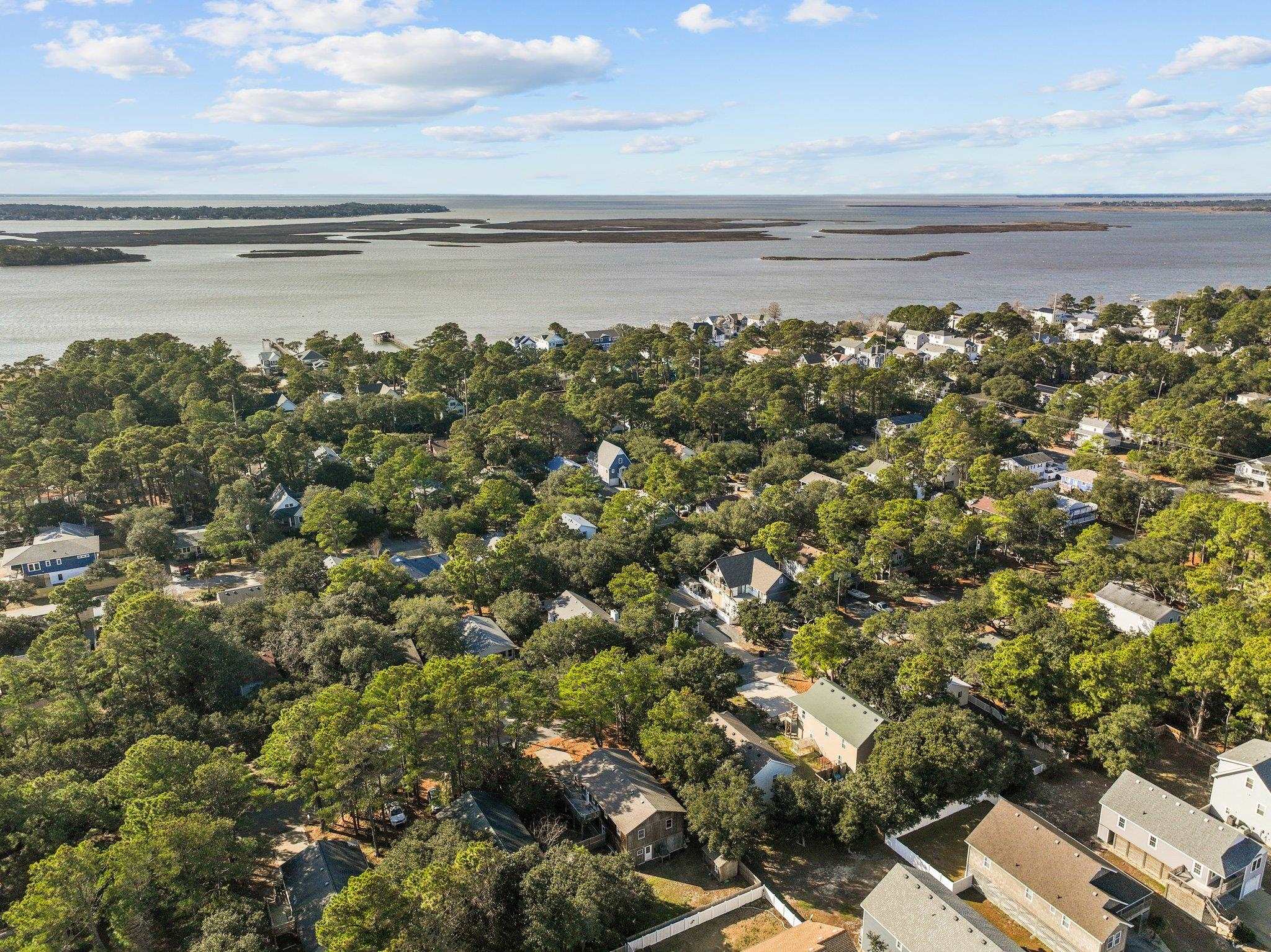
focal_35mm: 24
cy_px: 476
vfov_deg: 56.8
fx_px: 881
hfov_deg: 71.6
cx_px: 636
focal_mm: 12.29
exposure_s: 1/3200
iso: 130
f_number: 2.8
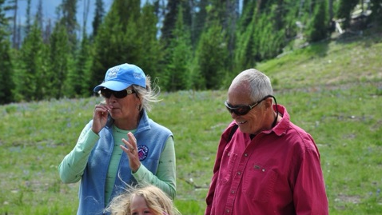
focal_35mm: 166
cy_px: 101
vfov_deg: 7.3
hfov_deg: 13.0
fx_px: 1677
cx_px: 191
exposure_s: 1/250
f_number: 9
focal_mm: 105
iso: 200
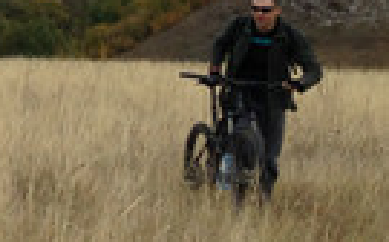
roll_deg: +1.4
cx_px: -455
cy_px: -179
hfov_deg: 11.1
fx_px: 1758
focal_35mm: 166
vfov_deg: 7.7
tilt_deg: -4.8
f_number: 2.4
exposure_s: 1/985
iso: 50
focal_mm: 4.12
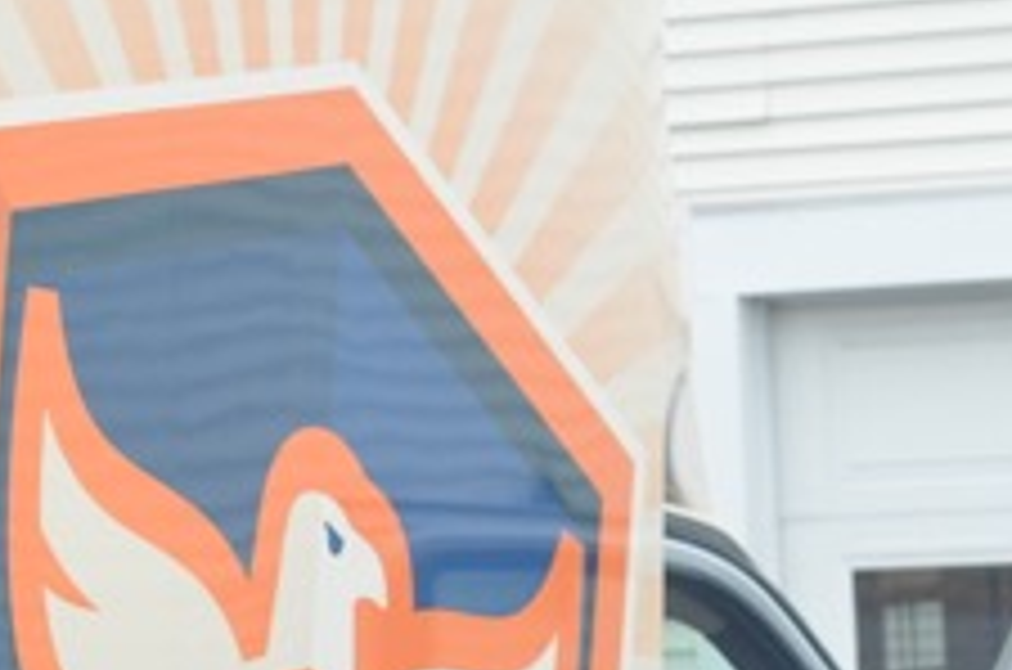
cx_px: -94
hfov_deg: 9.6
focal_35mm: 213
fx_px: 5975
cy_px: 931
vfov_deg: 6.4
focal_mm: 50
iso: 320
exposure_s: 1/125
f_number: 5.6
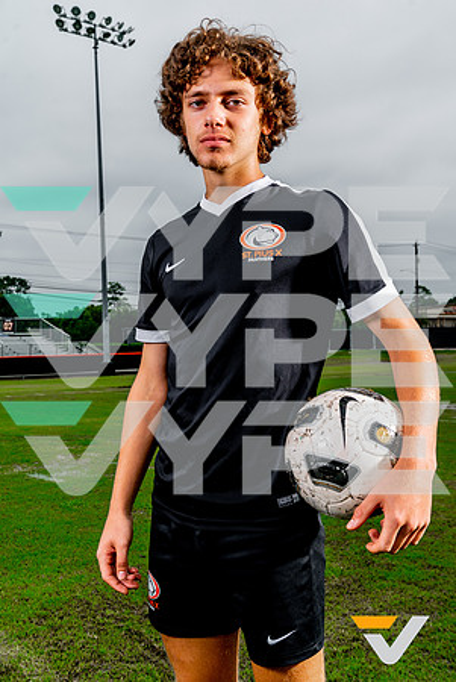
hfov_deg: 36.0
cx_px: 228
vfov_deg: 51.8
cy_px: 341
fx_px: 701
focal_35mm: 37
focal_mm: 37
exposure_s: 1/125
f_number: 8
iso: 160
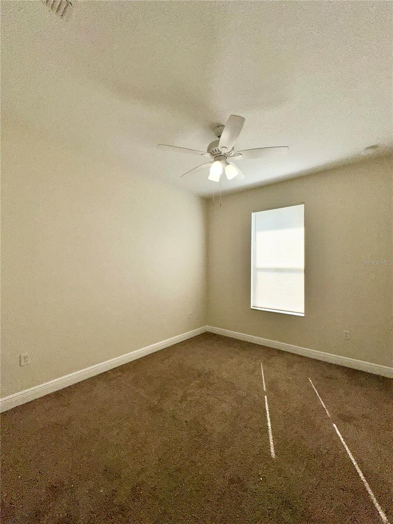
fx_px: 212
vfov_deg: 102.1
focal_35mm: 14
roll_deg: -0.1
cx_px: 196
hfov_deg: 85.7
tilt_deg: +1.8
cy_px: 262
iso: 32
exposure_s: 1/1383
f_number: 2.2
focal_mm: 2.22
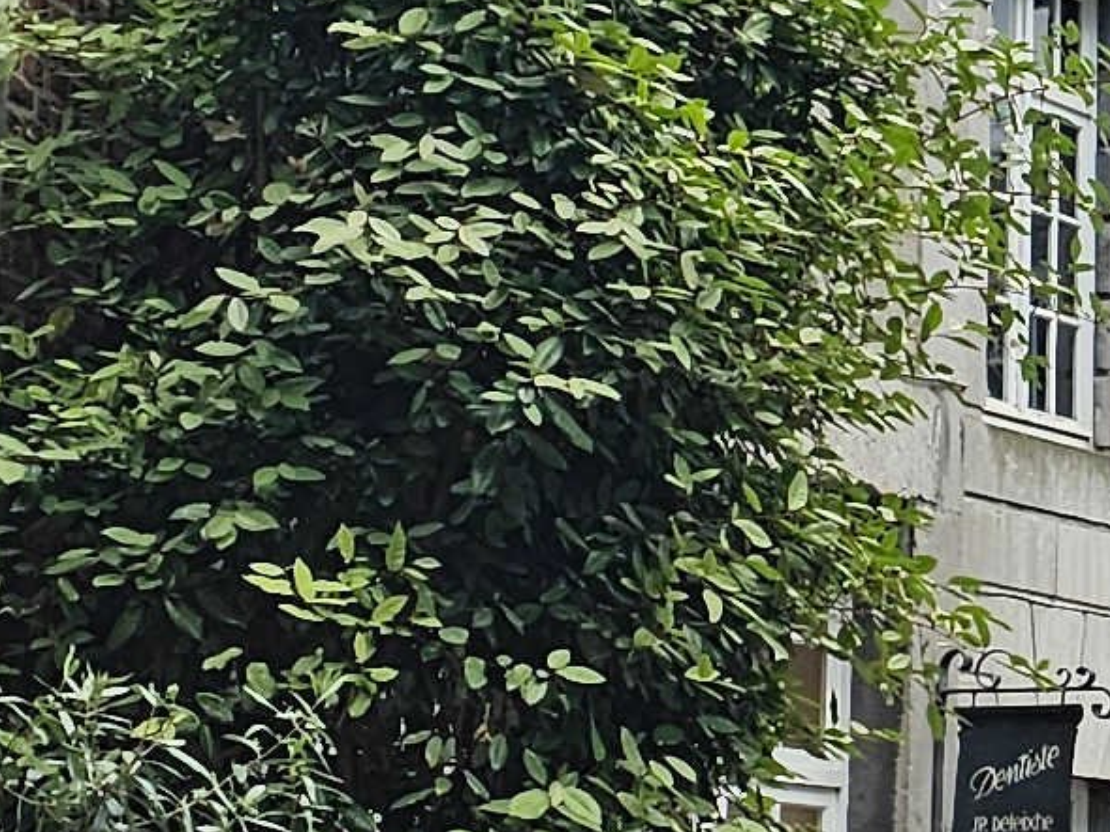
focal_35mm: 156
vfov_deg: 9.5
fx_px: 5000
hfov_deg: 12.3
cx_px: 1409
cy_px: 269
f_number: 1.7
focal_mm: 6.3
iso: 25
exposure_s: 1/180
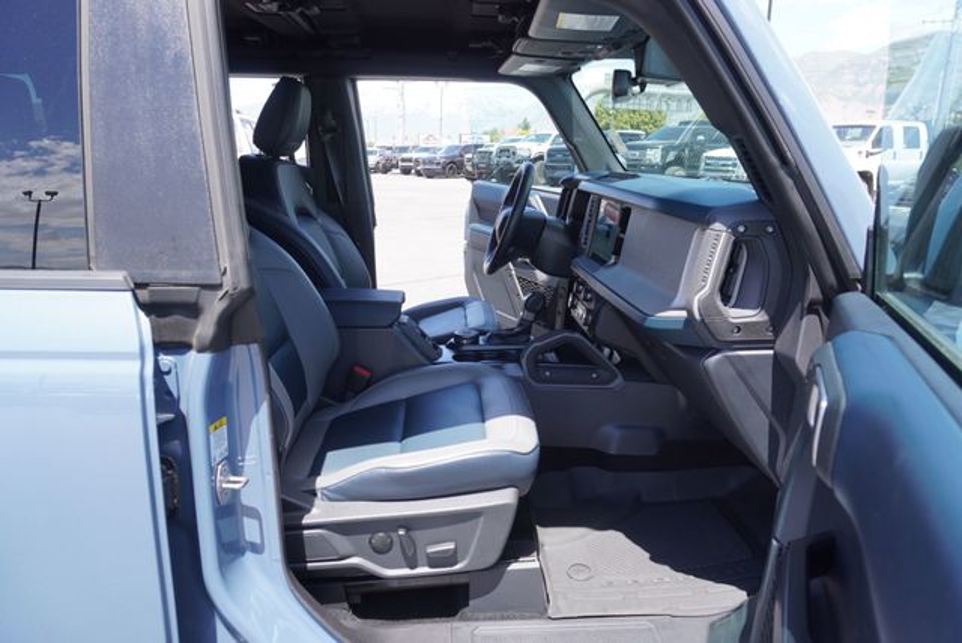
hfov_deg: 73.7
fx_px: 642
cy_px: 322
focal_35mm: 24
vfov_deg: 53.2
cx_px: 481
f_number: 5.6
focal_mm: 16
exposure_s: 1/125
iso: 100
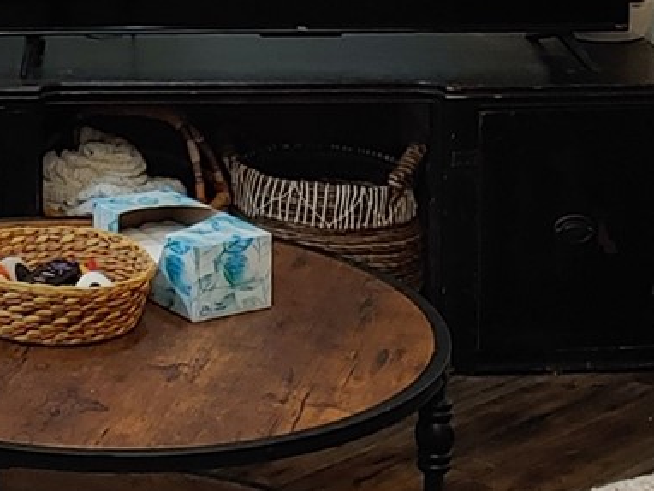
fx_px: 2533
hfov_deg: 14.3
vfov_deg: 10.6
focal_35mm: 134
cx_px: -128
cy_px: -294
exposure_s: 1/40
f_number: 1.5
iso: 150
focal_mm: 4.23
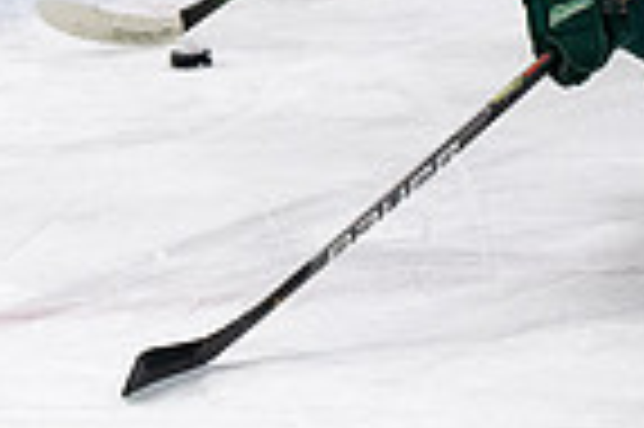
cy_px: -417
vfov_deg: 2.7
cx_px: 919
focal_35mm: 499
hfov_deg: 4.1
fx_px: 8916
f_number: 3.5
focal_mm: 82
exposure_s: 1/800
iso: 2500
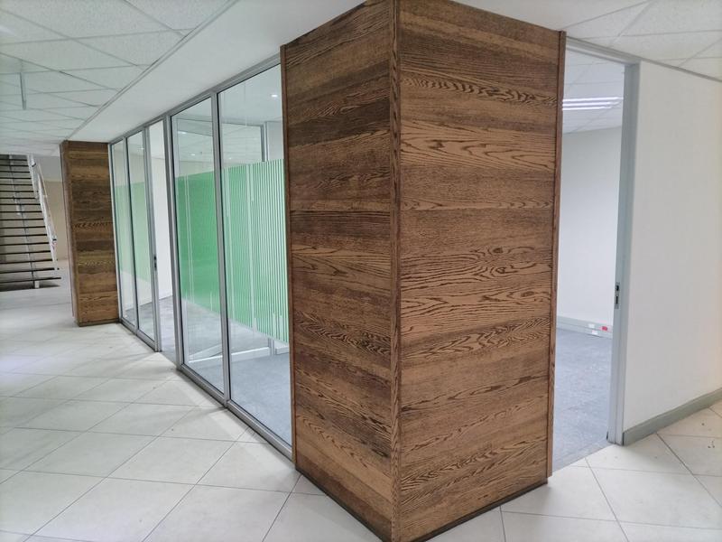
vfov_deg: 53.1
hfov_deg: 67.3
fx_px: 542
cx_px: 361
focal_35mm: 26
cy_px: 271
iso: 958
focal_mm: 4.7
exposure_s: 1/30
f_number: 1.8
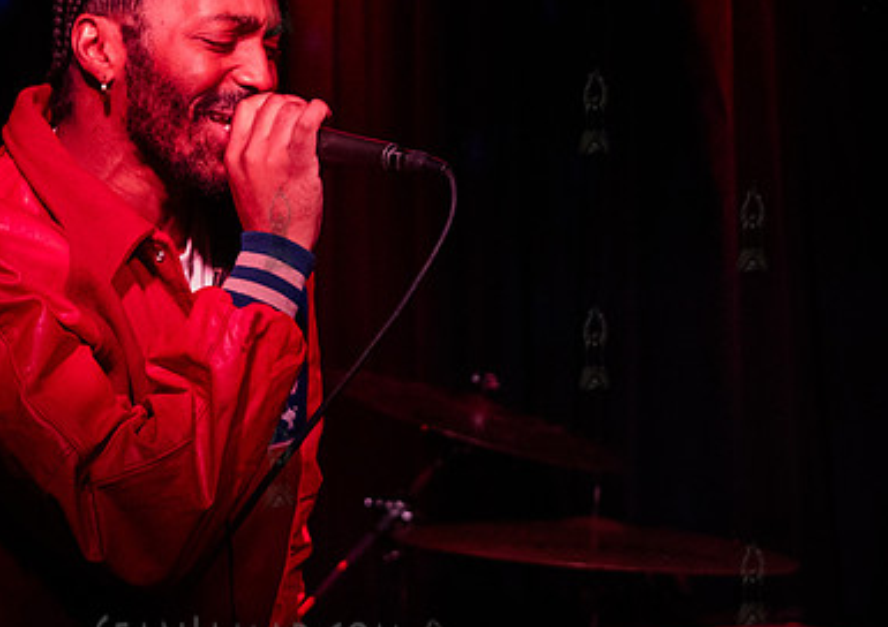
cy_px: 119
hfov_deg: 18.5
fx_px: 2714
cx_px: 297
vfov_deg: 13.1
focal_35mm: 108
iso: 12800
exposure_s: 1/320
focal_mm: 56
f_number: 3.5
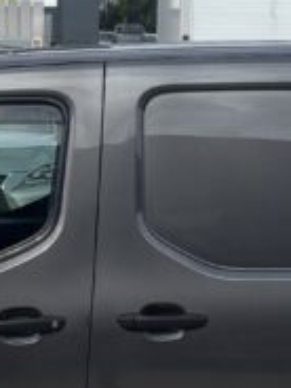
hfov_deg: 10.2
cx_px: 42
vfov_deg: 13.6
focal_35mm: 145
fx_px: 1625
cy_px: 158
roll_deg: -0.6
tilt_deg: -3.7
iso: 50
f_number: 1.6
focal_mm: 5.96
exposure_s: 1/4425
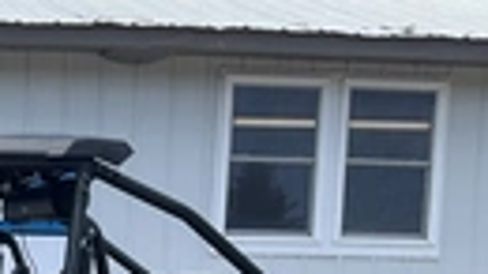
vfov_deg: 11.7
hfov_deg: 19.7
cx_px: -195
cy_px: 469
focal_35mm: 97
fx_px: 1255
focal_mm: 3
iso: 25
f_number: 1.8
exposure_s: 1/792
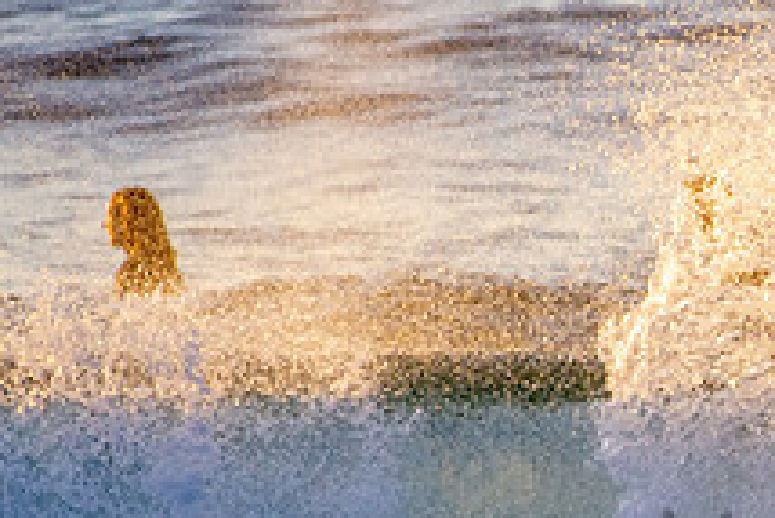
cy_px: 534
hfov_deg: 1.0
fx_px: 43708
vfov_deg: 0.7
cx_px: 1036
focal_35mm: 2029
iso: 1000
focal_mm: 500
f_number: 5.6
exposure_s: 1/2000
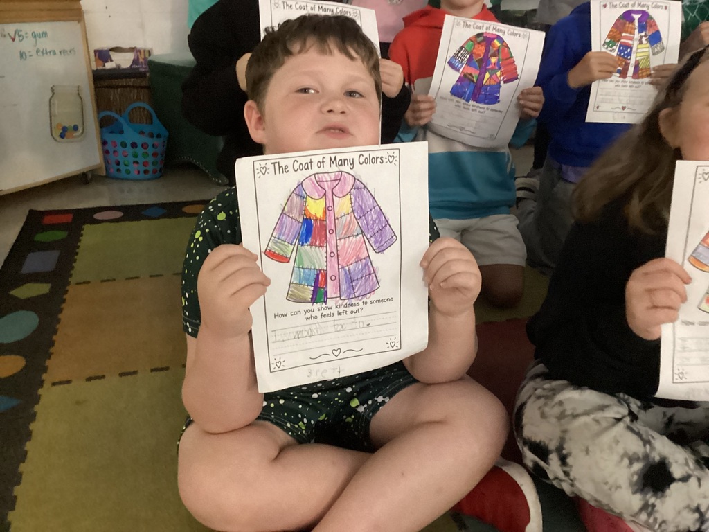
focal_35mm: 31
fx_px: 635
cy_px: 266
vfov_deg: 45.4
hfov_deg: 58.4
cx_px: 354
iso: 640
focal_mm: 3.3
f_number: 2.4
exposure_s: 1/24
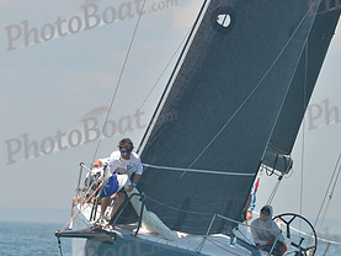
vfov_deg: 2.6
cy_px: 179
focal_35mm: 564
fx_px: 5558
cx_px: 243
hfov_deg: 3.5
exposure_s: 1/1000
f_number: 6.3
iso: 280
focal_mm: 280
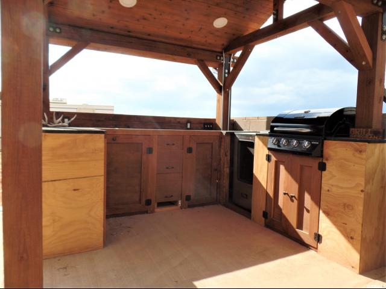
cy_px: 144
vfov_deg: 58.9
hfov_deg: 73.9
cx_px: 193
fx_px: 256
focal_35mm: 23
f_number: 3.5
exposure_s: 1/500
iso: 80
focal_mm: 4.1
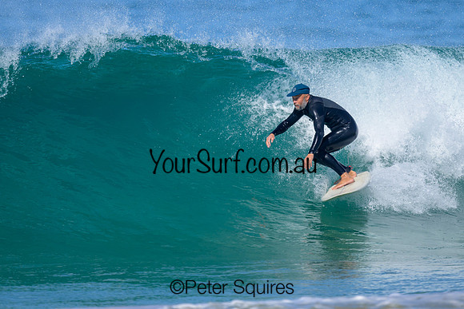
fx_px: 14187
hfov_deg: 1.9
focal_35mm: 1101
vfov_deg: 1.3
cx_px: 241
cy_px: 109
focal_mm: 800
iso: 280
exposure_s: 1/2000
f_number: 6.3
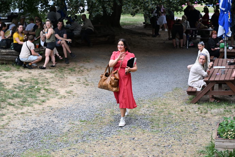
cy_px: 78
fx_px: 457
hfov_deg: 28.8
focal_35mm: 70
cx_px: 118
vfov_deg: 19.5
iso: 1250
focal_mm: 70
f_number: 5.6
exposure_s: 1/1250
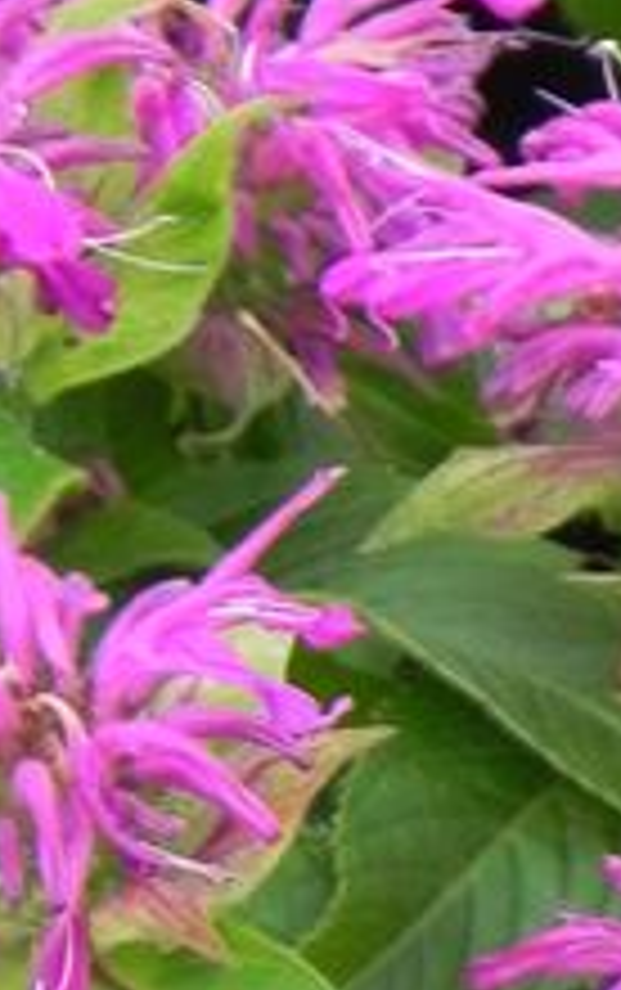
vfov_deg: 3.0
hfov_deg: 1.9
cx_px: 1125
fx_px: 19122
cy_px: 1143
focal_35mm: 708
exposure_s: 1/200
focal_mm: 32.7
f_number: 5
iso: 160
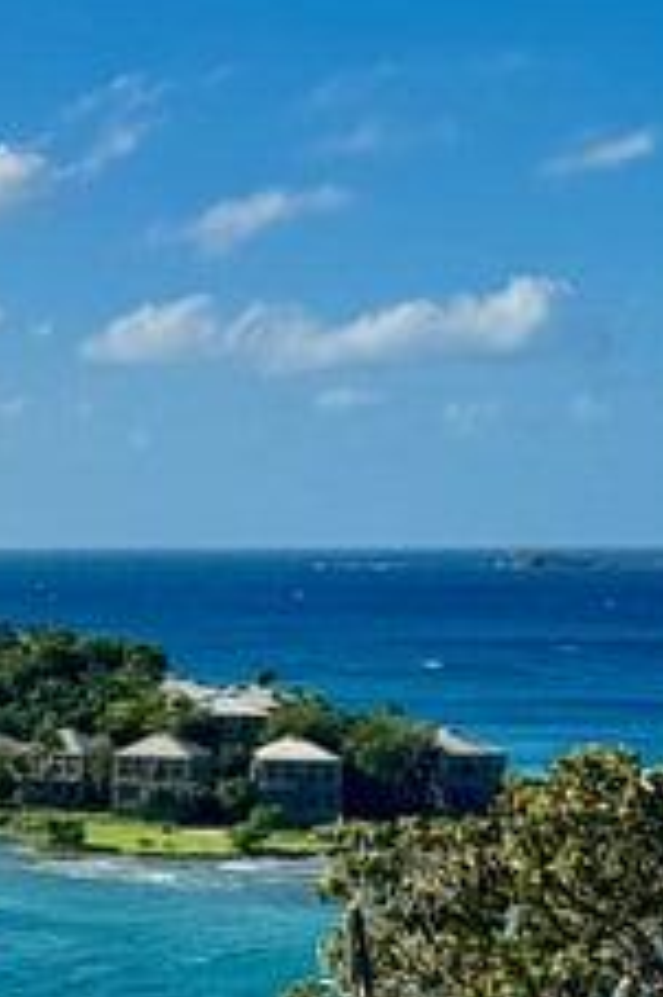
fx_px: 3043
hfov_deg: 10.8
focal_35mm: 110
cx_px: -874
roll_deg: +0.6
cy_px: 646
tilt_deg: -1.1
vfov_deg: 18.6
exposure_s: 1/9009
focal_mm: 6.86
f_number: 1.78
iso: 80
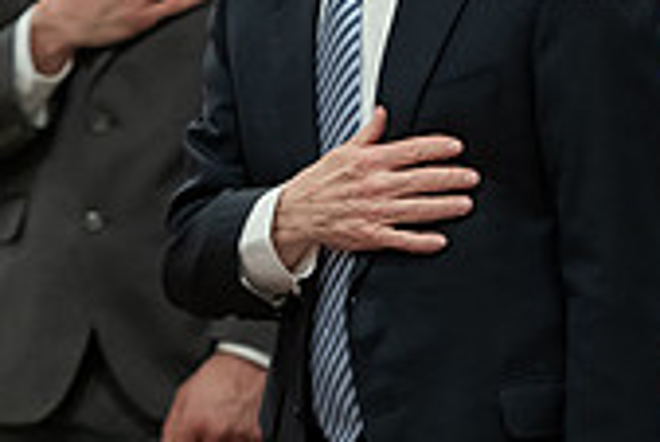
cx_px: 320
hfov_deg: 3.5
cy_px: 53
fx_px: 10679
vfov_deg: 2.4
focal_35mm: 582
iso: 2000
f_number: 2.8
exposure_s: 1/200
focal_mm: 170
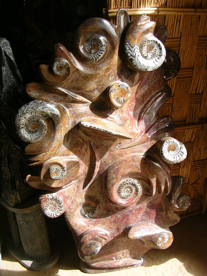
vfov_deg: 49.0
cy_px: 138
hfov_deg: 37.7
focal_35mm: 38
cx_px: 104
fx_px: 303
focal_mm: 5.8
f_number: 2.8
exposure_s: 1/187
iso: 50
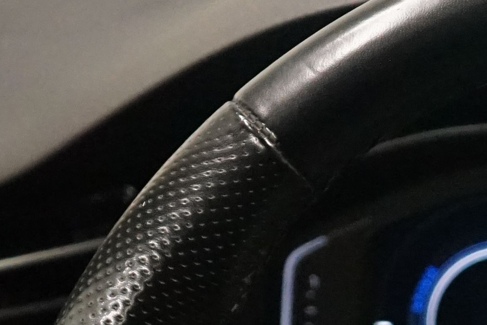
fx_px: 2476
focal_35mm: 183
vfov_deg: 7.3
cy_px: 618
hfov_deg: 10.8
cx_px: 719
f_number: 4
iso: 6400
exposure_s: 1/100
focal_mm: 36
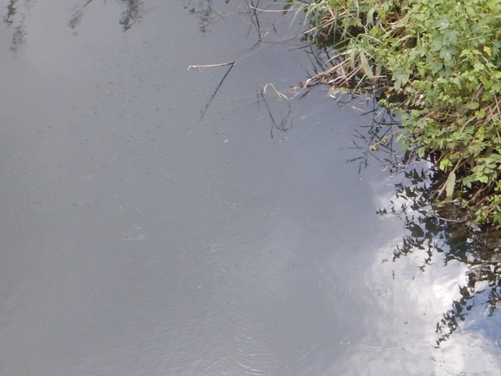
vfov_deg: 12.1
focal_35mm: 122
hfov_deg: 15.6
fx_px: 1765
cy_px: 193
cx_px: 590
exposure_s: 1/50
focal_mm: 7.8
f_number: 4.3
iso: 125
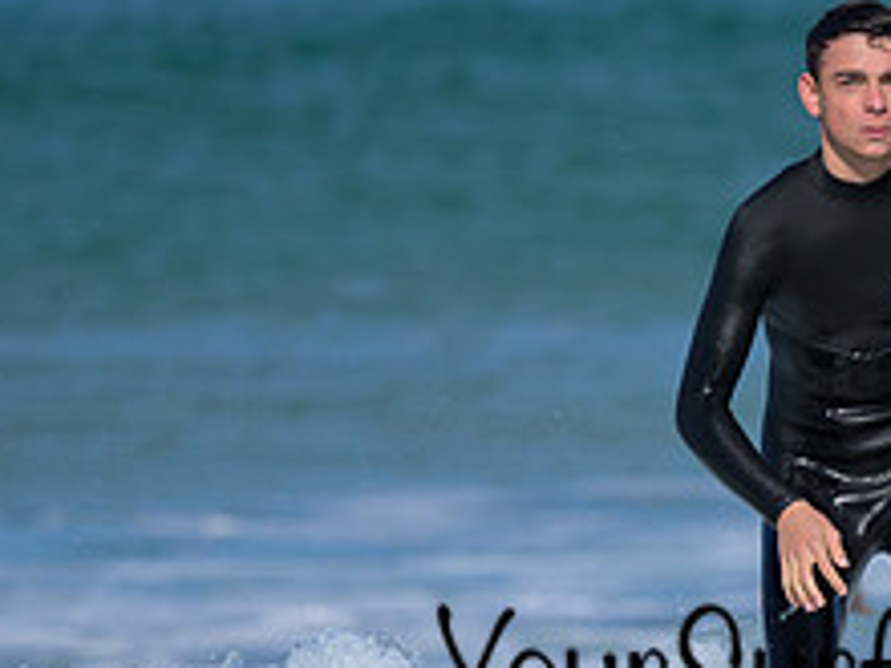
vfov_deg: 0.7
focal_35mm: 2028
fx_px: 52200
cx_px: 855
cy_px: 634
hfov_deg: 1.0
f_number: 6.3
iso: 200
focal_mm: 800
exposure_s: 1/2000
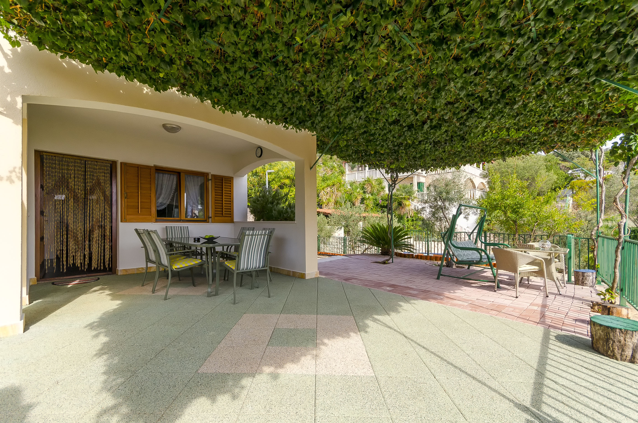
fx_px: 265
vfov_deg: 77.1
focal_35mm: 15
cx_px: 319
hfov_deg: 100.5
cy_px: 212
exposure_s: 1/500
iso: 100
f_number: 8
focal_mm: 10
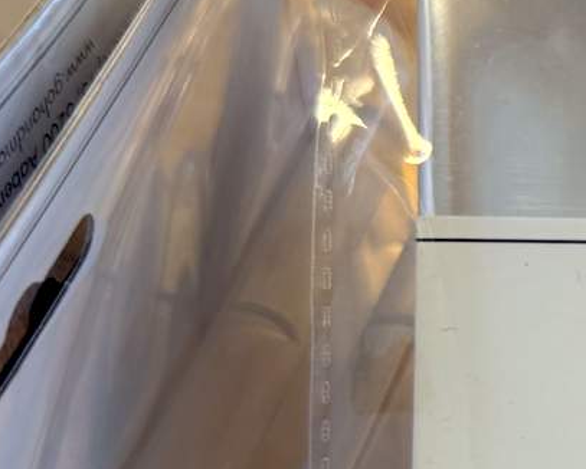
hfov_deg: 17.5
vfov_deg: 16.7
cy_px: 301
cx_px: 1001
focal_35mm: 92
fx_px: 1596
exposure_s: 1/100
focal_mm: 6.76
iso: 64
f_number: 1.78
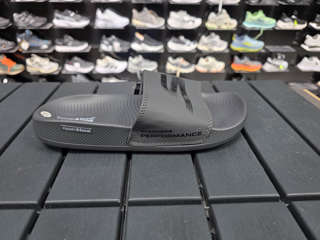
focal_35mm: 23
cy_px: 120
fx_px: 213
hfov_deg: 73.9
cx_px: 160
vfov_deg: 58.9
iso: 200
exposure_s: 1/100
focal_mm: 6.3
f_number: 1.7
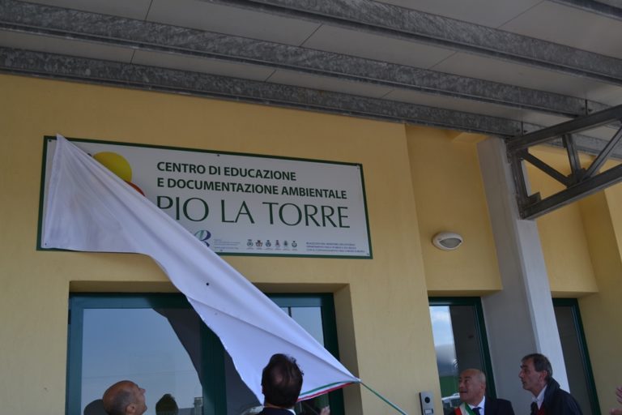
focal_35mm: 33
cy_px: 208
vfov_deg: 40.0
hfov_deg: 57.2
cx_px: 311
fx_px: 570
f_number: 5.6
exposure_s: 1/125
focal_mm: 22
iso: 100
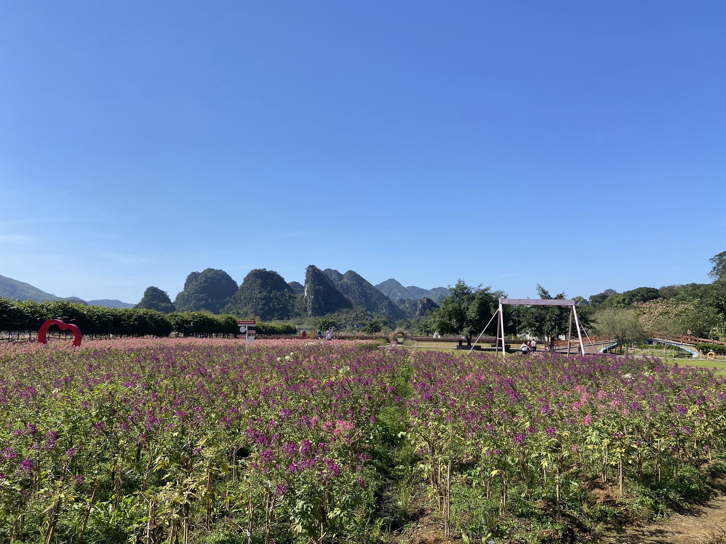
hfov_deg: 67.3
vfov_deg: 53.1
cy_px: 272
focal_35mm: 26
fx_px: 545
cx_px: 363
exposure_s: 1/2688
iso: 32
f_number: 1.8
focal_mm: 4.25
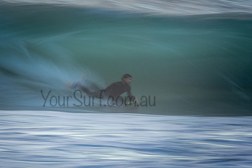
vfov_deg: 1.5
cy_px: 94
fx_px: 6647
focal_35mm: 949
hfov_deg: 2.2
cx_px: 97
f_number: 22
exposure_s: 1/10
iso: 100
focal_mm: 500
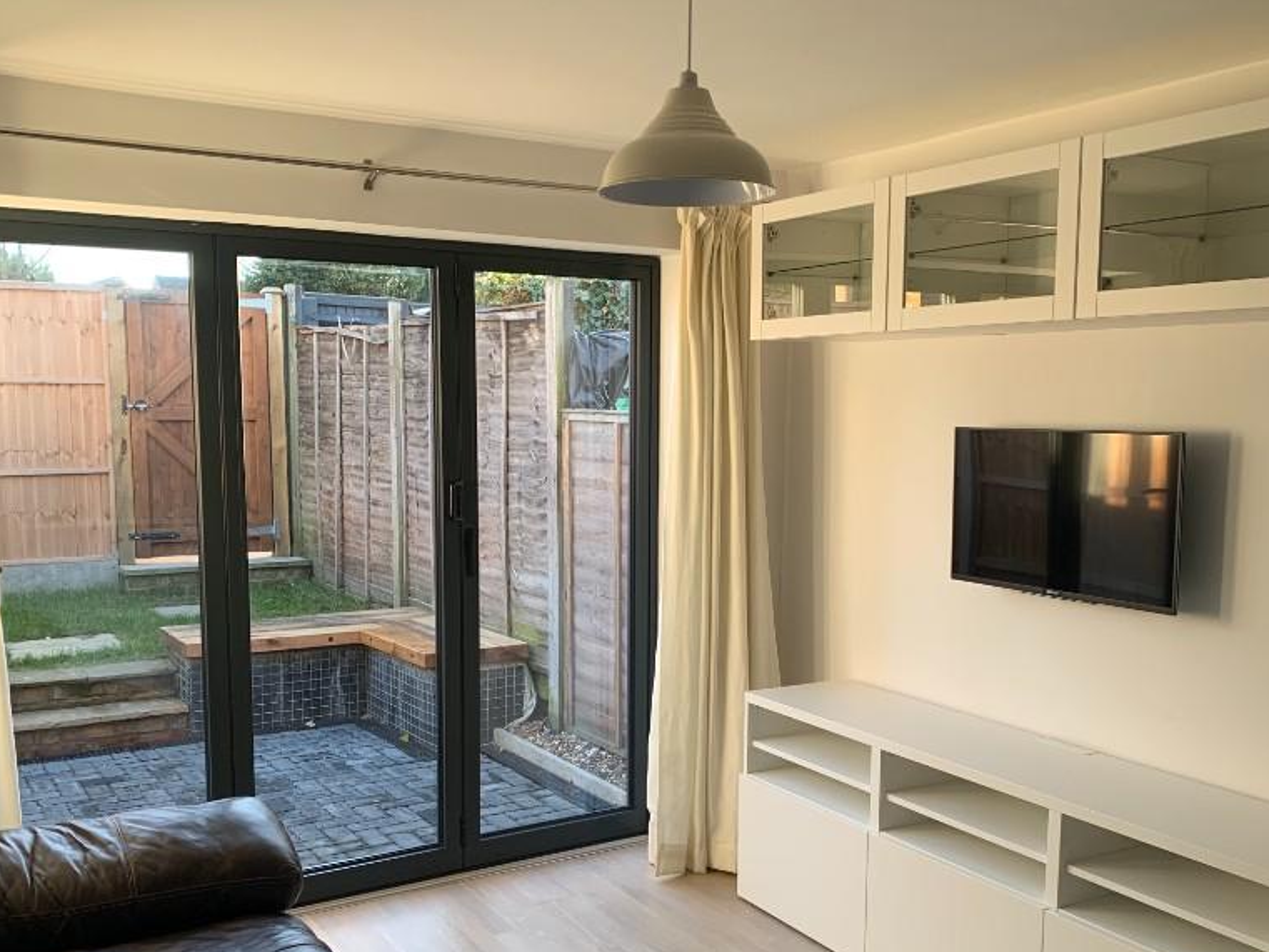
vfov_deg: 40.5
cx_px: 635
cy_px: 570
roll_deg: -0.1
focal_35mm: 35
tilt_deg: -6.1
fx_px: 1283
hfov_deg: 52.6
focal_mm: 4.25
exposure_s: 1/121
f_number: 1.8
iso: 80
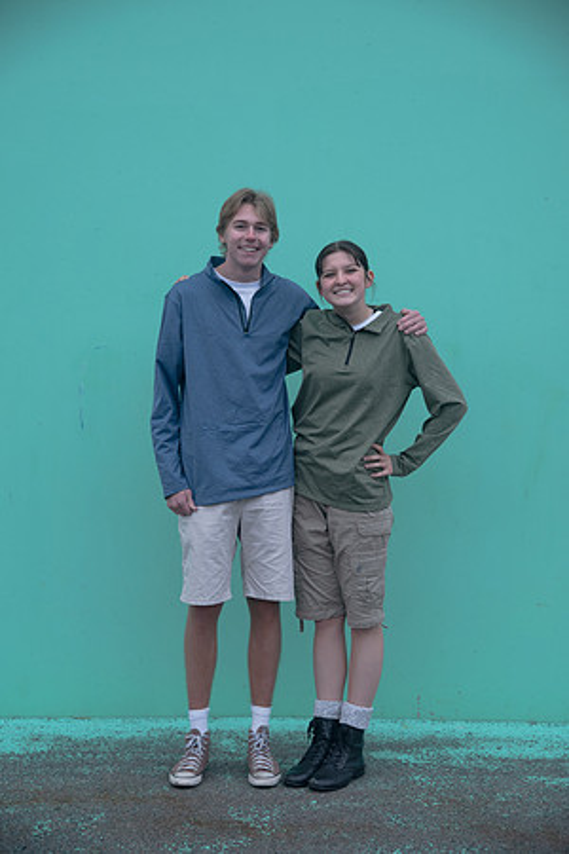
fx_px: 1659
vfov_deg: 28.8
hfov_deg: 19.5
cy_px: 427
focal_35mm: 70
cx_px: 284
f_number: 5.6
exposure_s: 1/125
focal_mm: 70
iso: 500
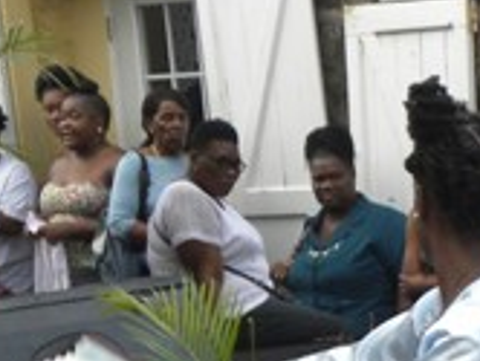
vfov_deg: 6.6
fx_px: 3097
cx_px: 703
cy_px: 517
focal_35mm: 223
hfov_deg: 8.7
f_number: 3.5
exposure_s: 1/85.3
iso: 130
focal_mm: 10.3
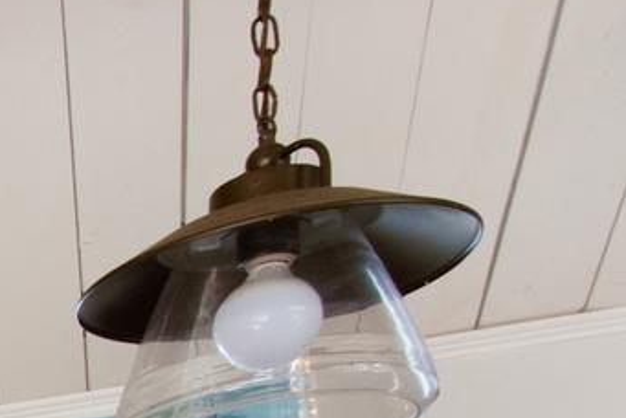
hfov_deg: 11.6
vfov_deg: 10.2
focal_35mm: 108
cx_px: -1208
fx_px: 1880
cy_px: 1142
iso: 1250
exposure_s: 1/5
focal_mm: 12
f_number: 8
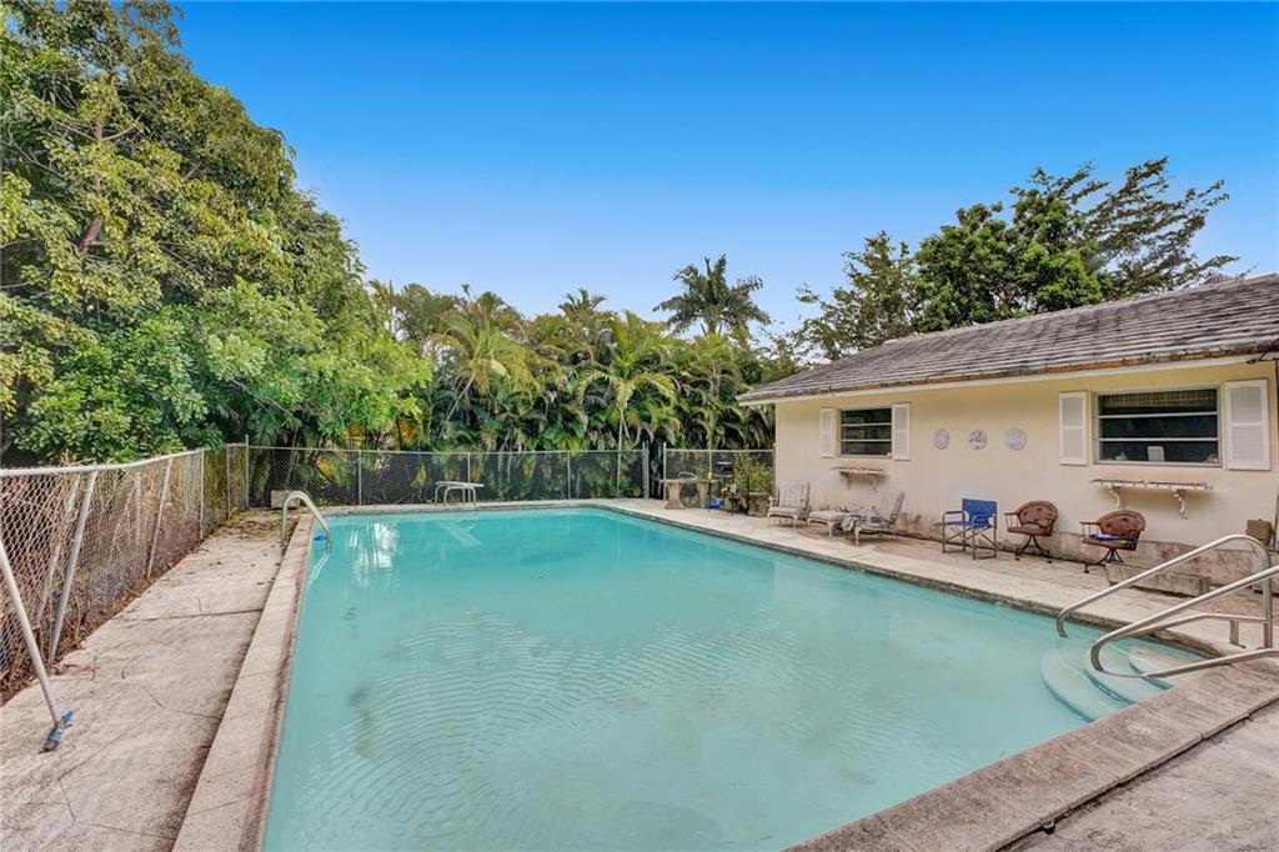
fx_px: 568
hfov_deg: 96.8
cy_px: 426
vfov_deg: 73.7
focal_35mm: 16
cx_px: 640
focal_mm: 16
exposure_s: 1/200
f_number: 22
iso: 1600
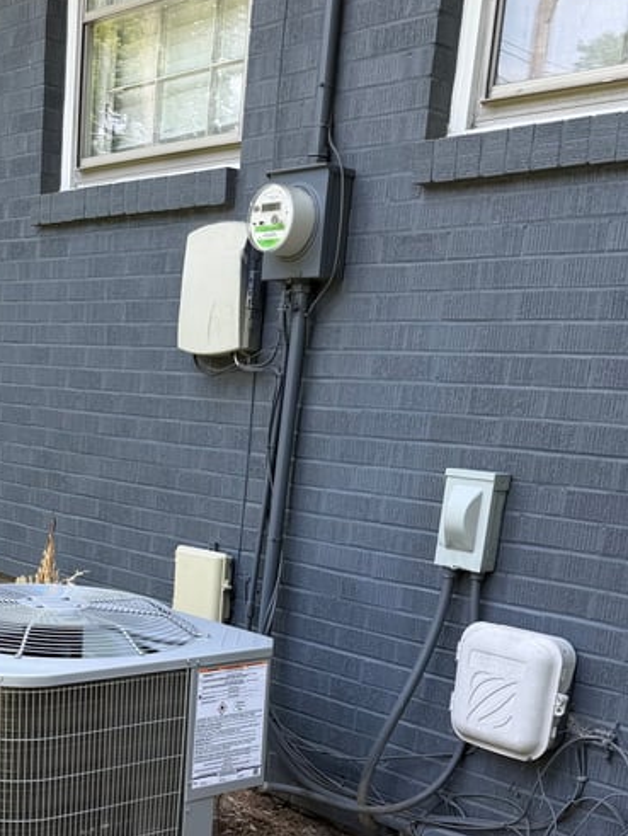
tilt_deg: -12.2
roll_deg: -6.4
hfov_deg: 28.8
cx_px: 167
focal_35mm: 50
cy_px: 740
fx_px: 1208
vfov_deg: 36.0
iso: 80
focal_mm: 6.76
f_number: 1.78
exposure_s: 1/445
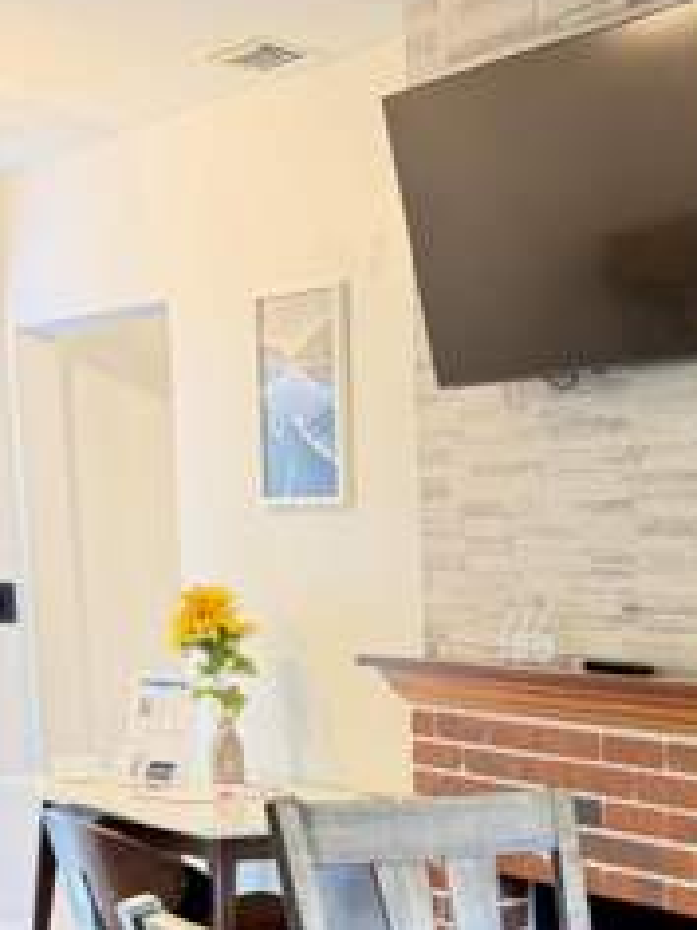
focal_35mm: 65
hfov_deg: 20.4
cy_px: 950
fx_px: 1745
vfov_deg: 27.9
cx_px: 937
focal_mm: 6.76
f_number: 1.78
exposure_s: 1/40
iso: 640
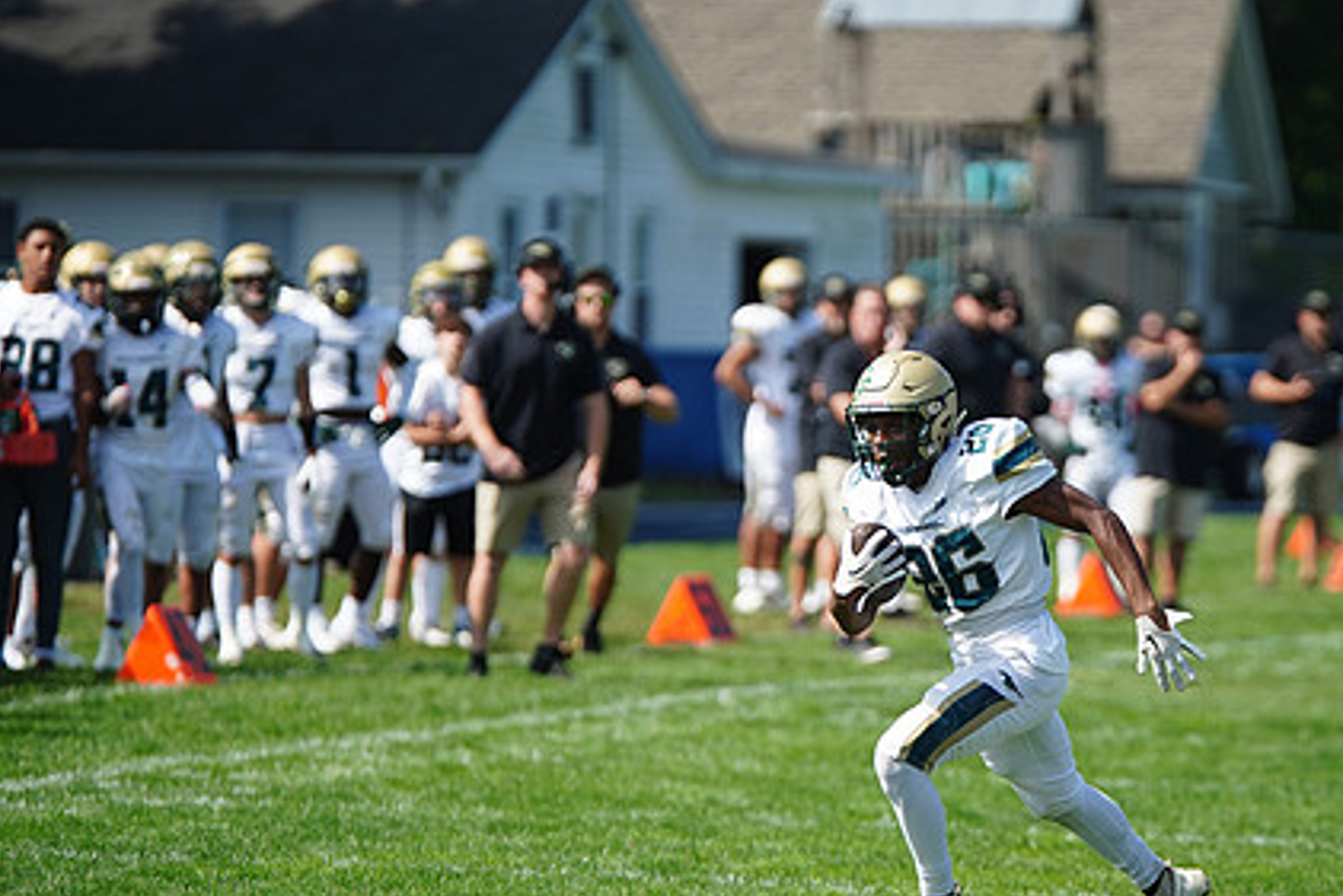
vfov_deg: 4.0
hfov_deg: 6.1
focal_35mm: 340
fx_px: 12688
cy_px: 426
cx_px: 864
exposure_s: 1/4000
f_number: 2.8
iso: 400
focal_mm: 247
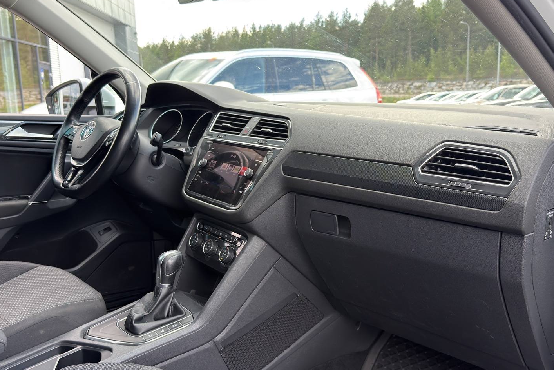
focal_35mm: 36
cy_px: 200
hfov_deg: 53.1
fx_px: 554
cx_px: 279
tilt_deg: -10.9
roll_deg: +1.0
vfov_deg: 36.9
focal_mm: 6.76
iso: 64
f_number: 1.78
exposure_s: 1/199
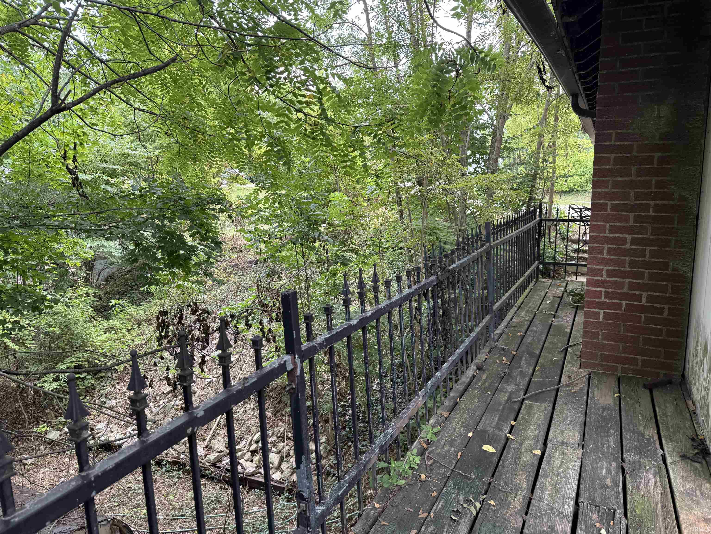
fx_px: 493
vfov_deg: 56.8
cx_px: 356
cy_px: 267
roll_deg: +1.0
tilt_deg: -8.3
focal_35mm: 24
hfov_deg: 71.6
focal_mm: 6.76
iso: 80
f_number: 1.78
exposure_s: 1/165
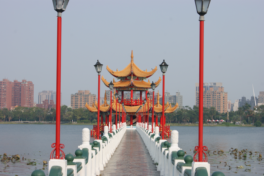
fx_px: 550
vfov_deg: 18.2
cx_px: 132
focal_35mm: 75
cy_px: 88
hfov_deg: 27.0
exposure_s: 1/125
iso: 100
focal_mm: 50
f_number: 11
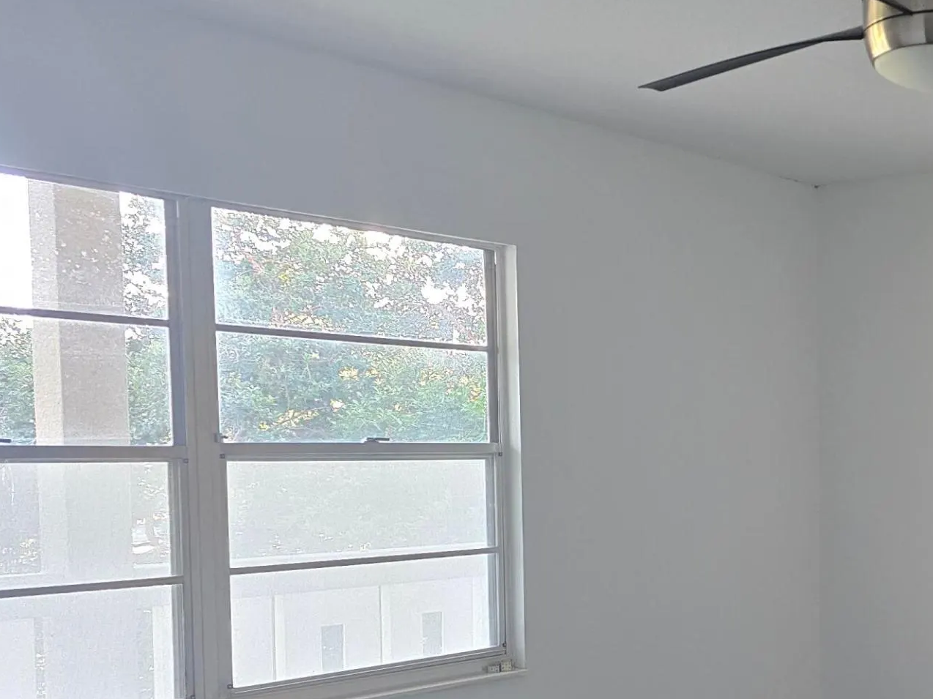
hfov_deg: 33.6
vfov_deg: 27.6
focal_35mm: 52
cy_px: 530
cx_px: 940
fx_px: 1401
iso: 500
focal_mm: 6.3
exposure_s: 1/120
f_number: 1.7
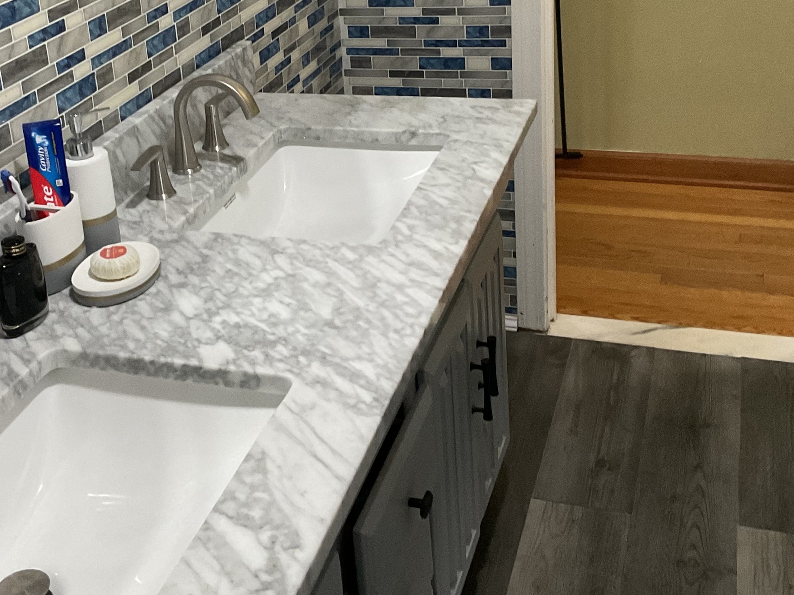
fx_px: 1170
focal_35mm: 51
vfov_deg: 28.1
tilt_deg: -20.4
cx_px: 262
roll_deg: +5.9
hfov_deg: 37.1
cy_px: 134
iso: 160
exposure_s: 1/60
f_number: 1.8
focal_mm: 3
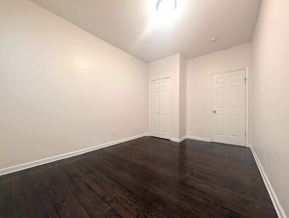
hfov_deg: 110.5
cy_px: 109
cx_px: 144
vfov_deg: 94.6
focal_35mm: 12
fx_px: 100
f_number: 1.7
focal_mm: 2.02
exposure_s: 1/30
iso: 79
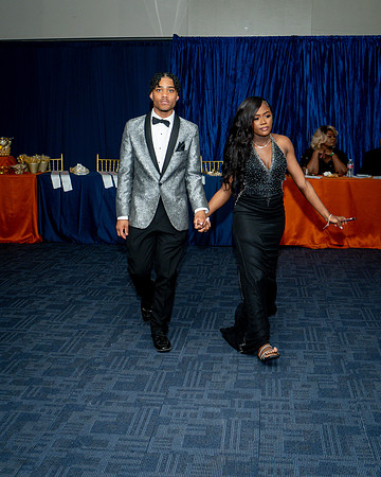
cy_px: 238
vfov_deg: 40.1
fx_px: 653
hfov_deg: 32.5
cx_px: 212
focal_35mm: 46
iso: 640
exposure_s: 1/125
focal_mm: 28
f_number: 3.5
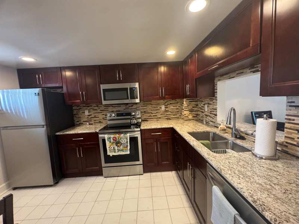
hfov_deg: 102.1
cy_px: 112
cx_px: 150
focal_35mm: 14
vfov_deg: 85.7
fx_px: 121
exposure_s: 1/60
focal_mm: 2.22
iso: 640
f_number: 2.2
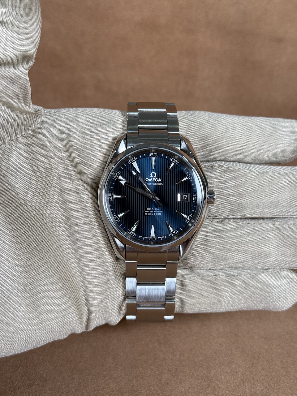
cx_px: 148
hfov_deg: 30.3
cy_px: 198
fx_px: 549
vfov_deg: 39.7
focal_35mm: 48
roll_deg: -3.0
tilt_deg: -28.3
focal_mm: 6.76
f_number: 1.78
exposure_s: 1/114
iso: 80
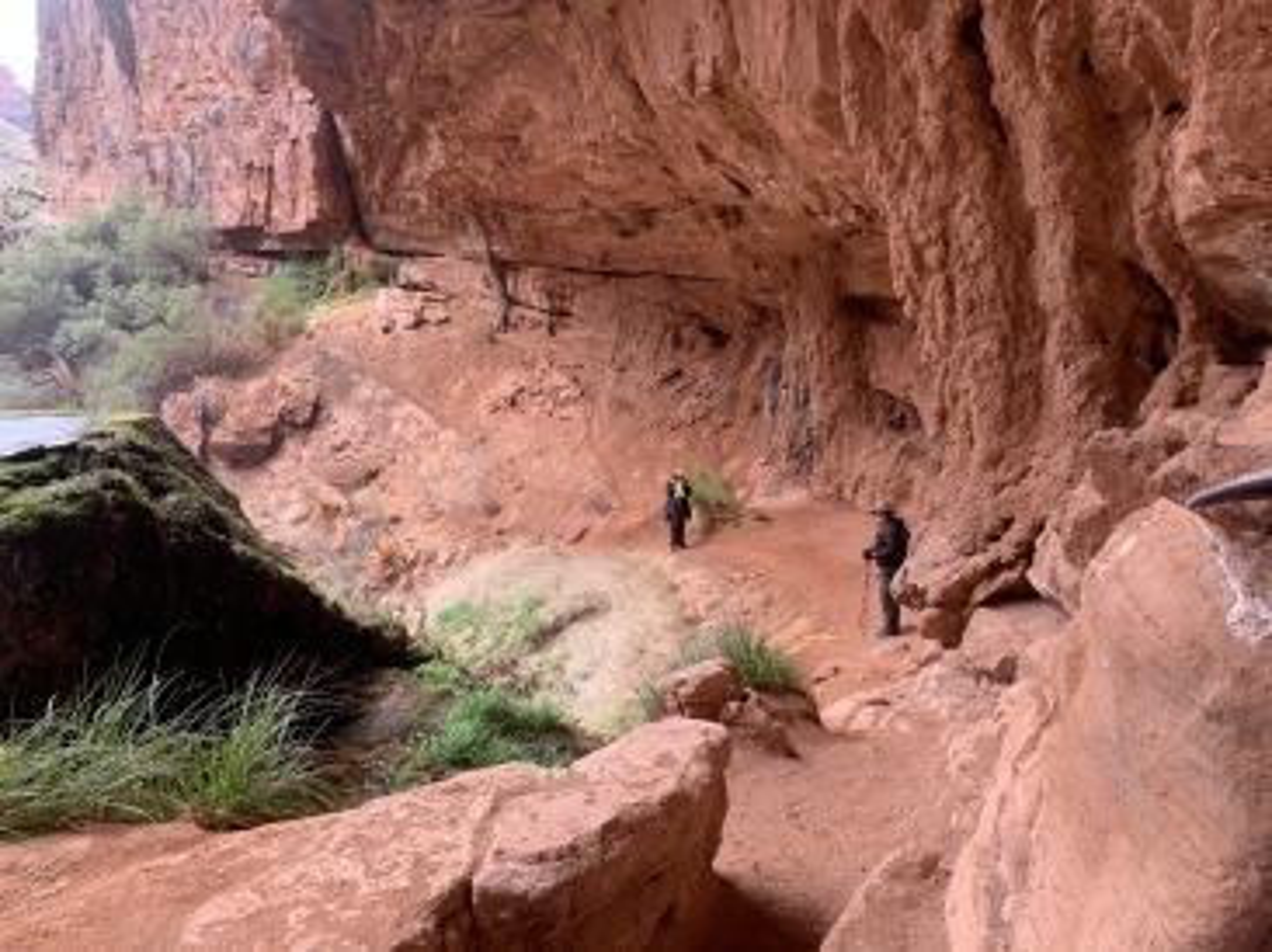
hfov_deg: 67.3
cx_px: 636
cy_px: 476
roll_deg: +1.6
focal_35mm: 26
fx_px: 955
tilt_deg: -5.1
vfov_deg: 53.0
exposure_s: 1/121
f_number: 1.8
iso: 50
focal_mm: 4.25
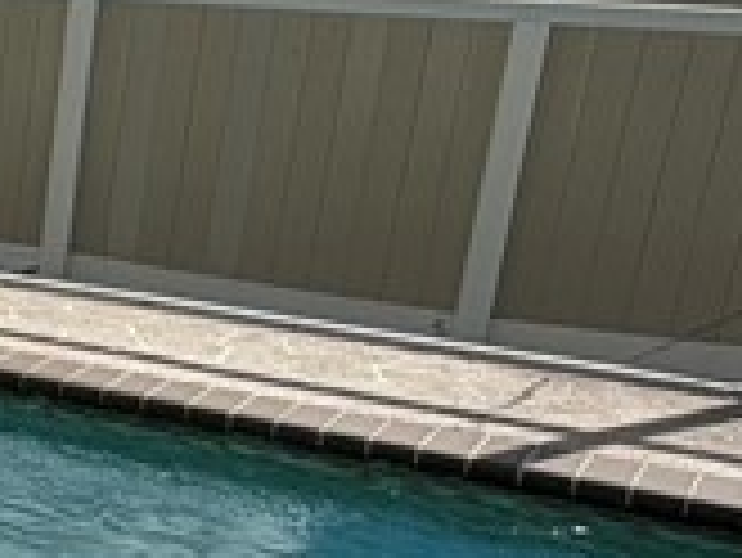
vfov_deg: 16.7
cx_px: -661
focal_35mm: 87
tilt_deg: -20.7
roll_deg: +1.4
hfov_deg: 17.4
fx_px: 1866
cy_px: 522
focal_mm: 2.22
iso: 20
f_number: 2.2
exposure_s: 1/970
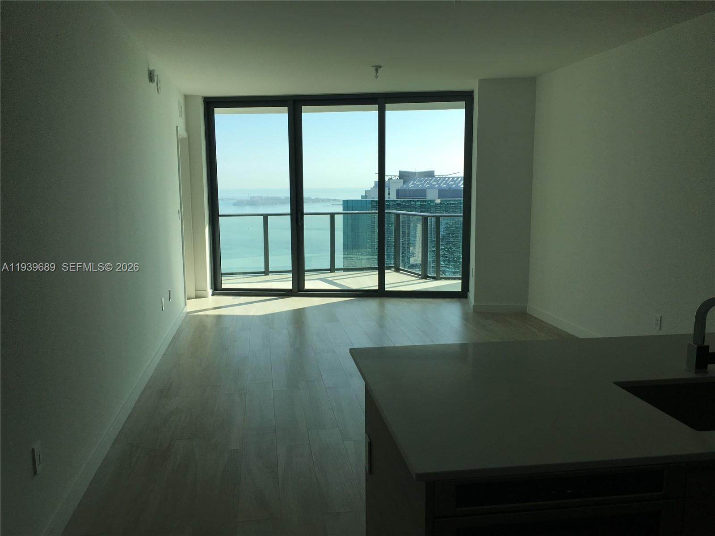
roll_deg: +0.1
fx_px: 599
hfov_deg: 61.7
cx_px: 358
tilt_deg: -9.1
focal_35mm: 29
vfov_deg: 48.2
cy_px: 268
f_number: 2.2
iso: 25
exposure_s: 1/962
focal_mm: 4.15
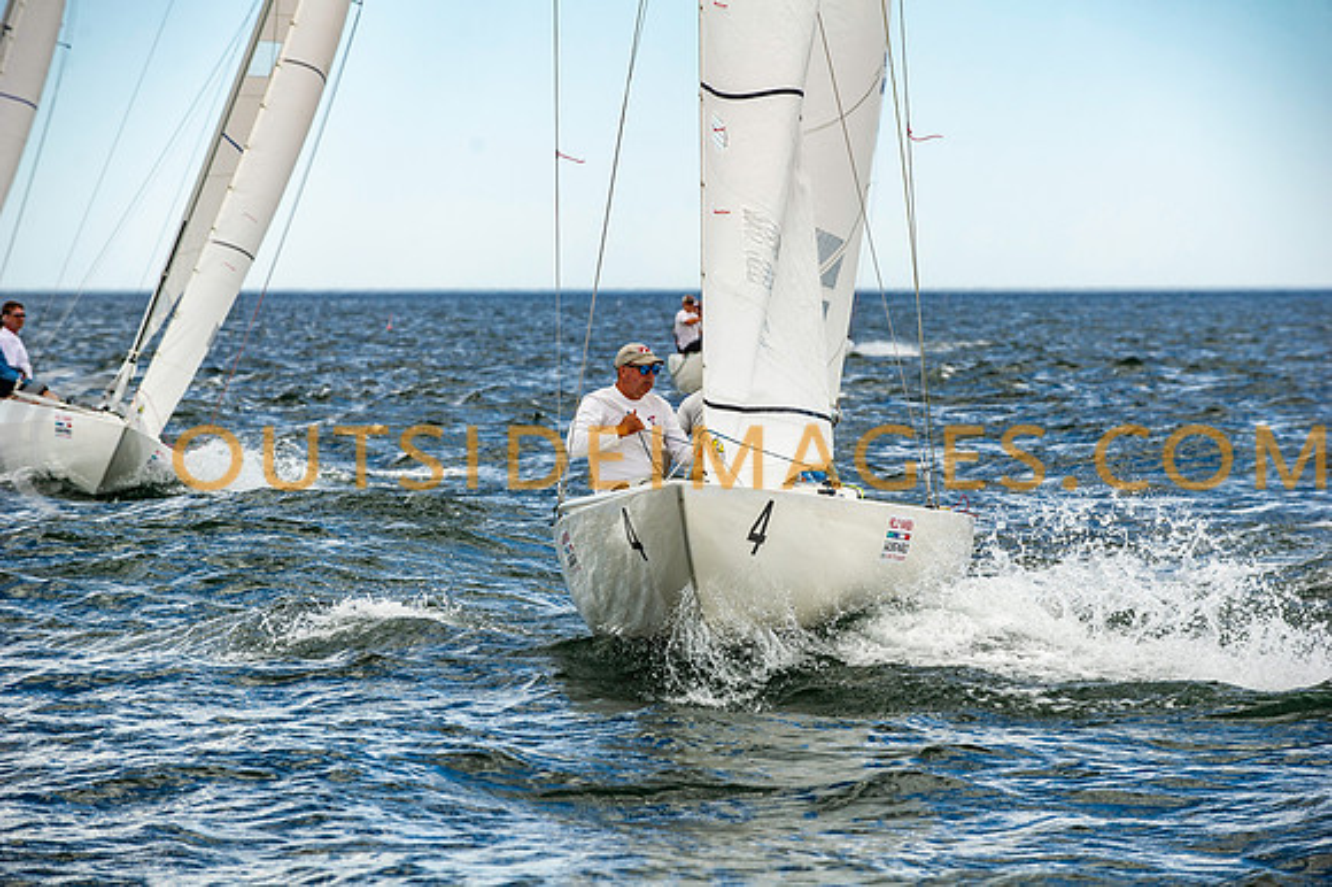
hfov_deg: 13.3
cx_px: 666
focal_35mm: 155
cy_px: 444
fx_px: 5732
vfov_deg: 8.8
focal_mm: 155
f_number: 5.6
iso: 320
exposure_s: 1/1600
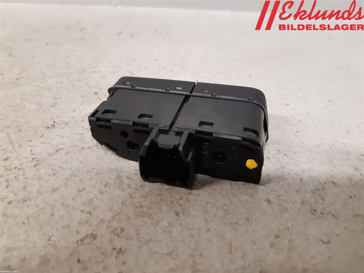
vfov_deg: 53.1
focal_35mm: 26
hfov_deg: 67.3
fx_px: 273
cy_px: 136
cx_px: 182
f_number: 1.7
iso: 320
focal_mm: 3.93
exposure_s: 1/50
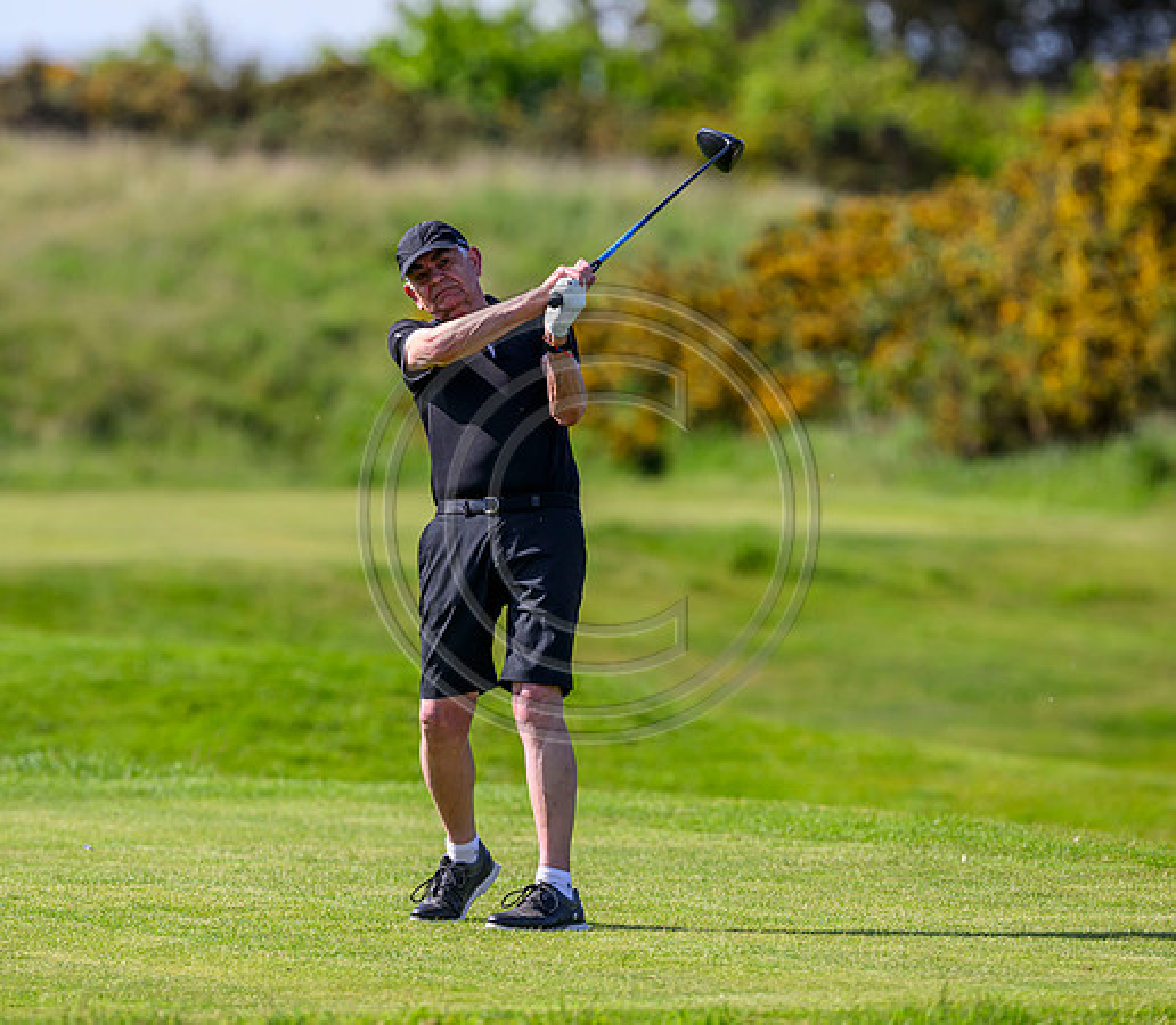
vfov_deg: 3.2
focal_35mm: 510
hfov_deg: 3.7
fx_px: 18378
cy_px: 478
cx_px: 408
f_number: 4.5
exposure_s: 1/2500
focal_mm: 400
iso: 500
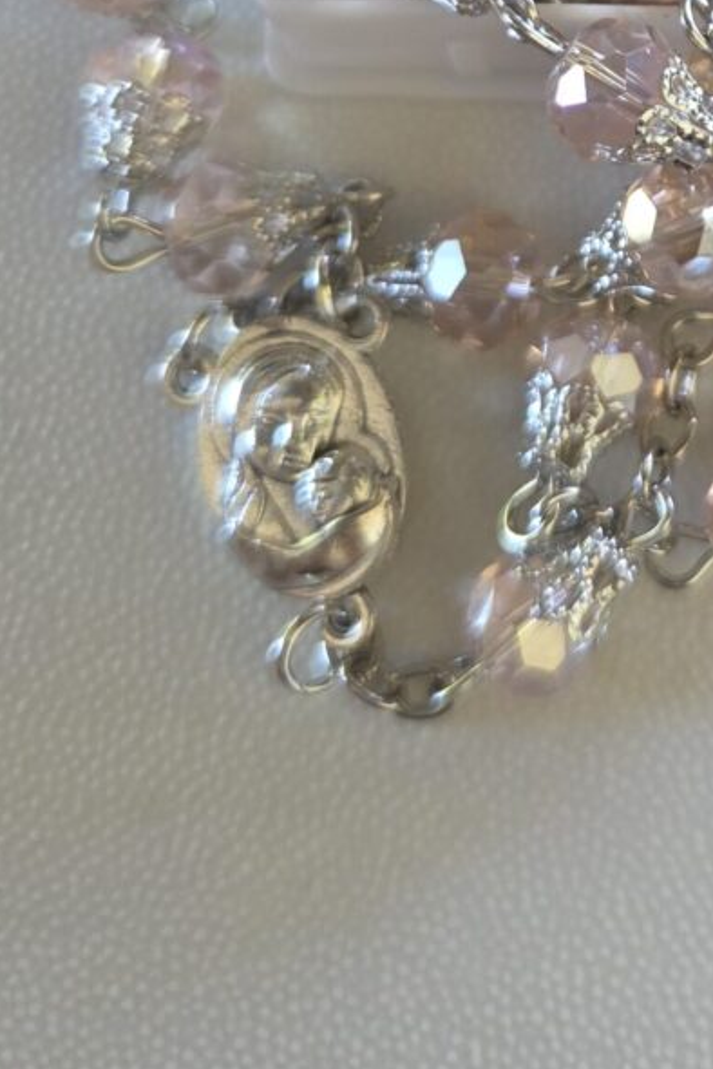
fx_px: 1604
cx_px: 751
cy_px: 37
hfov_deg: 23.7
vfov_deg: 34.1
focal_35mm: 54
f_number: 1.8
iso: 125
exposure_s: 1/100
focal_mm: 5.4
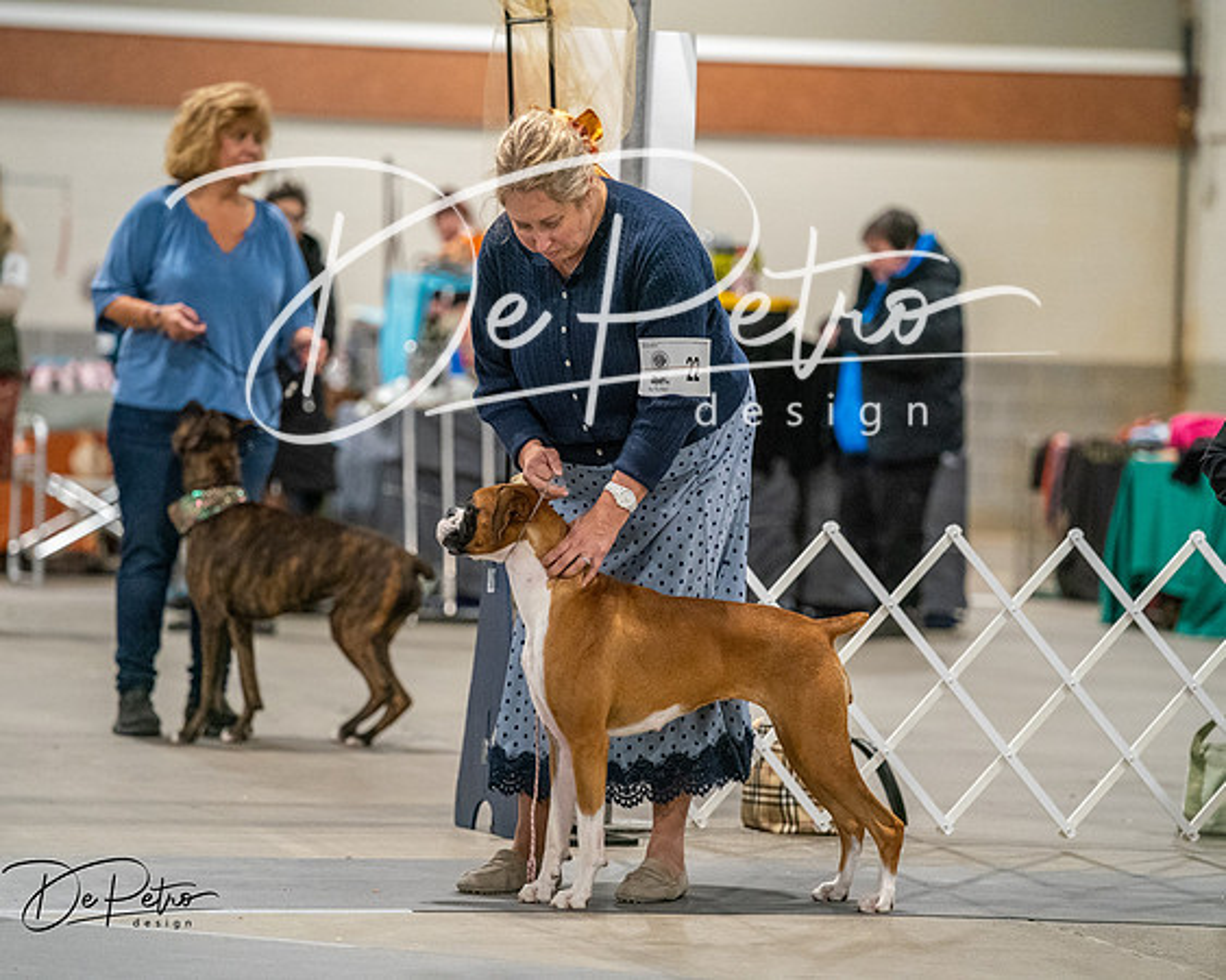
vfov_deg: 7.5
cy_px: 490
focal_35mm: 207
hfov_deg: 9.3
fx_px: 7516
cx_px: 613
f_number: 3.5
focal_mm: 184
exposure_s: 1/250
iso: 6400
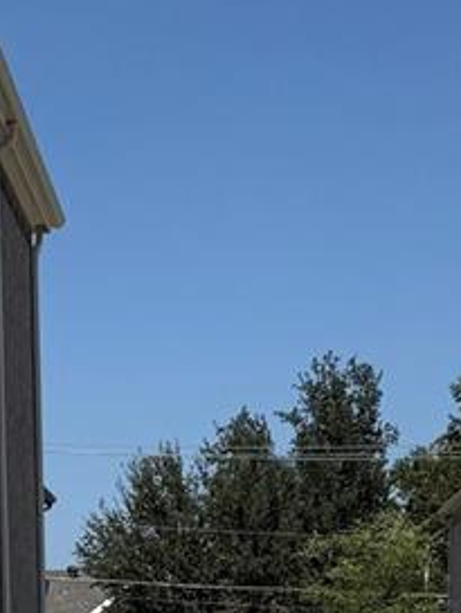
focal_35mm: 135
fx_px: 2395
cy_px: 1210
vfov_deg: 12.8
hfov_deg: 10.9
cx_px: 72
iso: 80
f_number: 1.78
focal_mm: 6.76
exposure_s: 1/8130
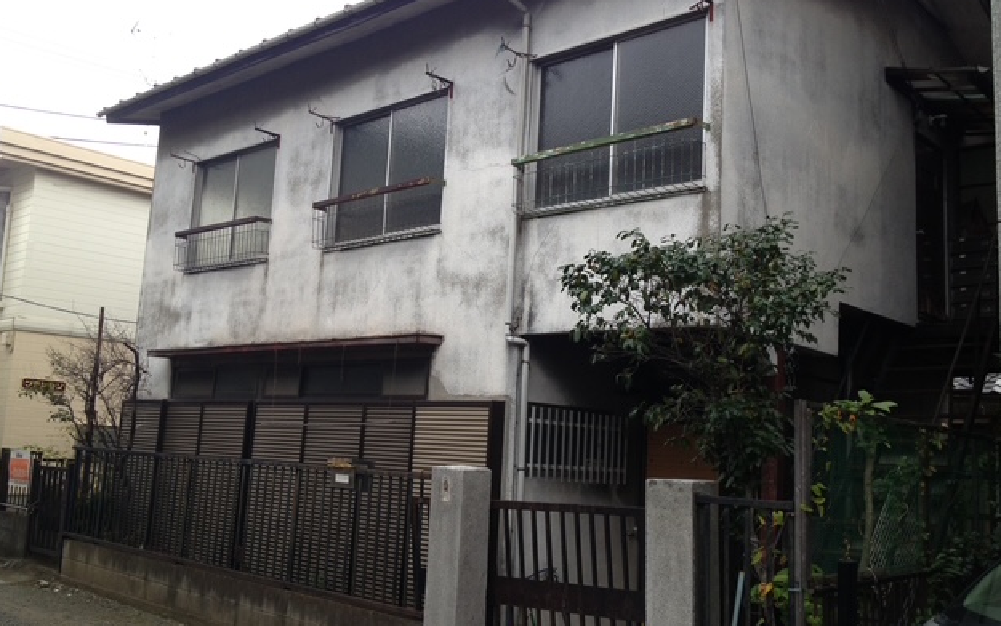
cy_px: 312
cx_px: 505
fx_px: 1037
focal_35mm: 38
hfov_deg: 51.5
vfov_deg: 33.6
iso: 64
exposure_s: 1/183
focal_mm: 4.28
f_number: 2.4
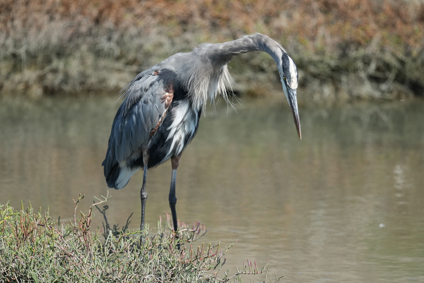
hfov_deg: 3.7
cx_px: 212
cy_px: 141
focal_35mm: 561
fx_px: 6607
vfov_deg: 2.5
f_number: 6.3
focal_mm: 560
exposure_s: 1/2500
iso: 1000
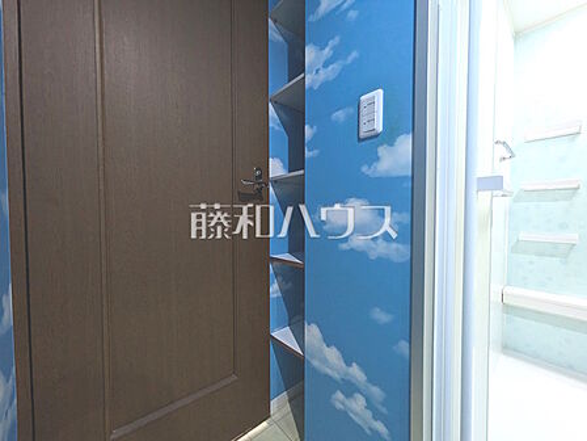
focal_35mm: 14
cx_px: 294
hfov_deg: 102.1
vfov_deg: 85.7
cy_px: 220
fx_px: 237
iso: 472
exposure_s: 1/50
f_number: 2.2
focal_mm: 1.83
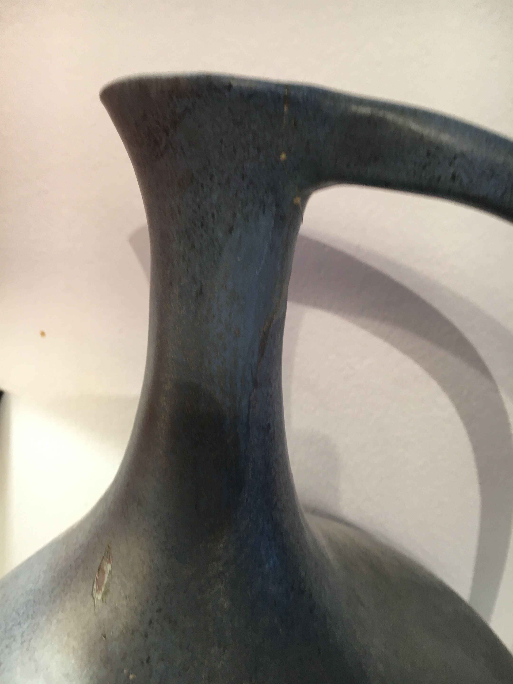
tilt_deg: -15.2
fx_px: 573
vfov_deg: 61.7
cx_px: 256
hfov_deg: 48.2
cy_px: 342
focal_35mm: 29
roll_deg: +0.0
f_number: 2.2
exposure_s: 1/33
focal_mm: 4.15
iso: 100
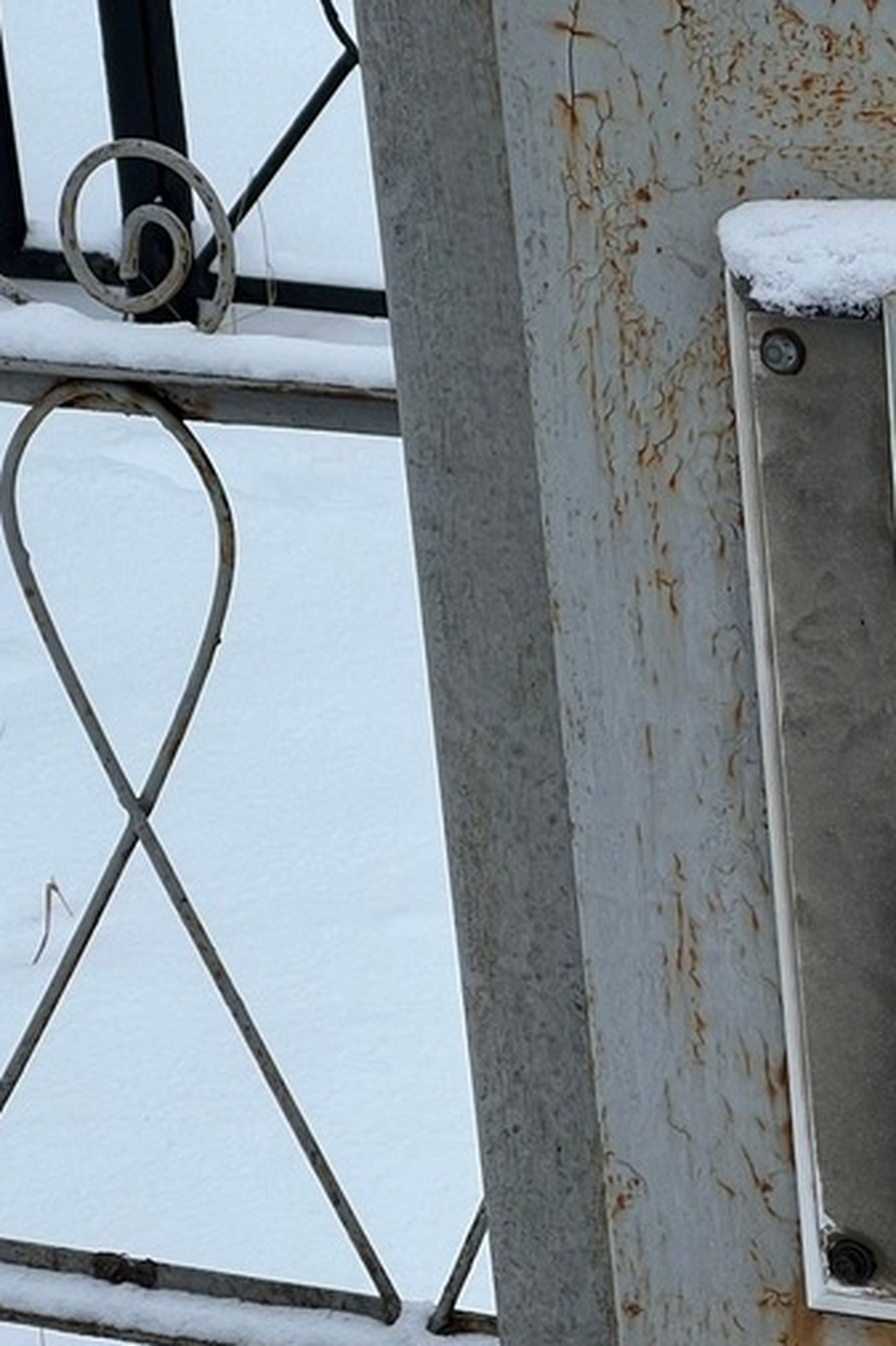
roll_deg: +0.6
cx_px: 1074
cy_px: 923
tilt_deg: -22.9
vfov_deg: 12.7
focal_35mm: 162
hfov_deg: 8.4
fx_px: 6052
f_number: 2.8
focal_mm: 9
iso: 32
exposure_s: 1/132
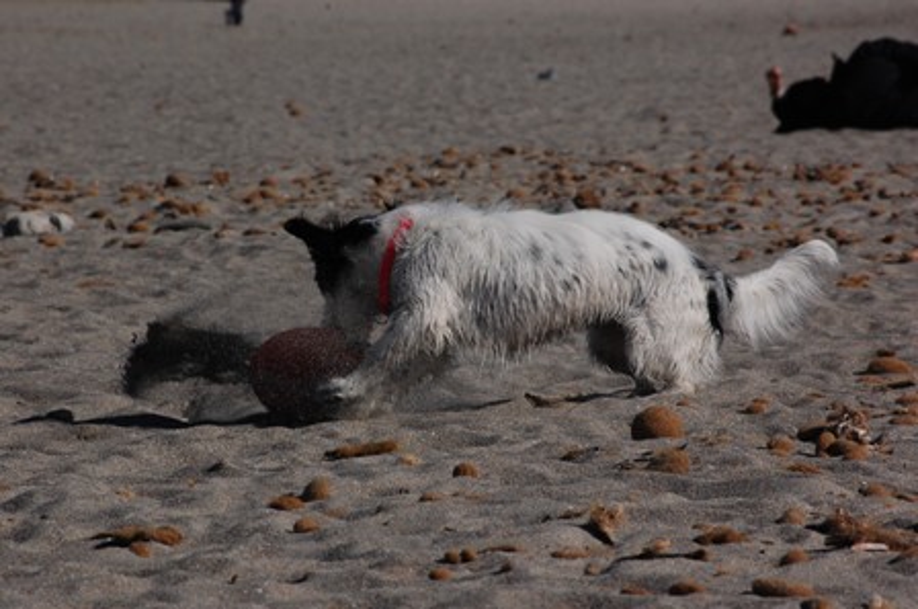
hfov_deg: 7.1
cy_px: 304
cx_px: 459
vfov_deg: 4.7
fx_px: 7445
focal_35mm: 292
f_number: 16
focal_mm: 195
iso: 800
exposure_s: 1/1600
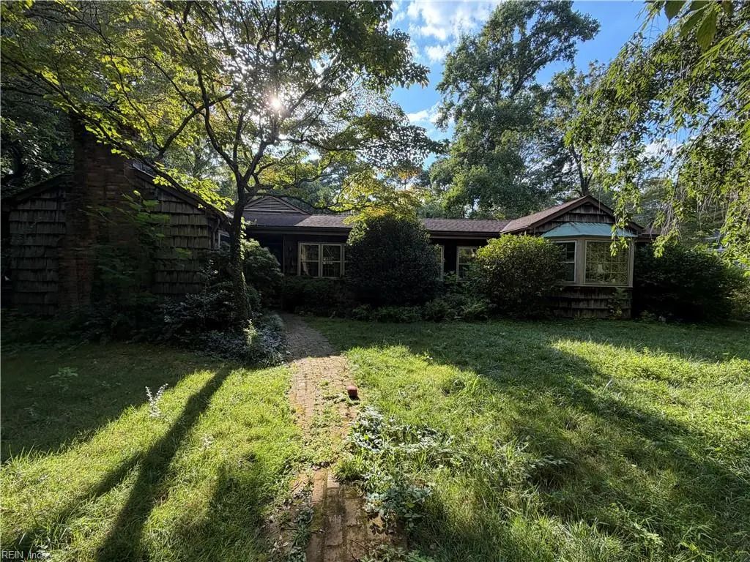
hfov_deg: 102.1
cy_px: 281
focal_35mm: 14
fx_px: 303
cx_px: 375
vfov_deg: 85.7
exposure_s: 1/240
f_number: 2.2
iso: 40
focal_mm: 2.22
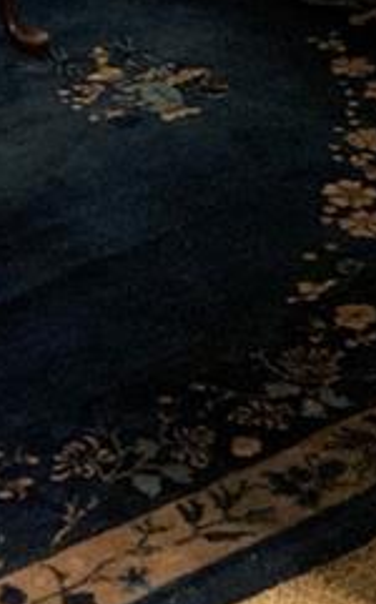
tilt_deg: -8.0
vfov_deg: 12.5
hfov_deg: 8.8
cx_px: 193
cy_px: -596
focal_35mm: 148
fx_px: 2434
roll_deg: -1.6
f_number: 1.8
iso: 400
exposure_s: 1/30
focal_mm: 3.99
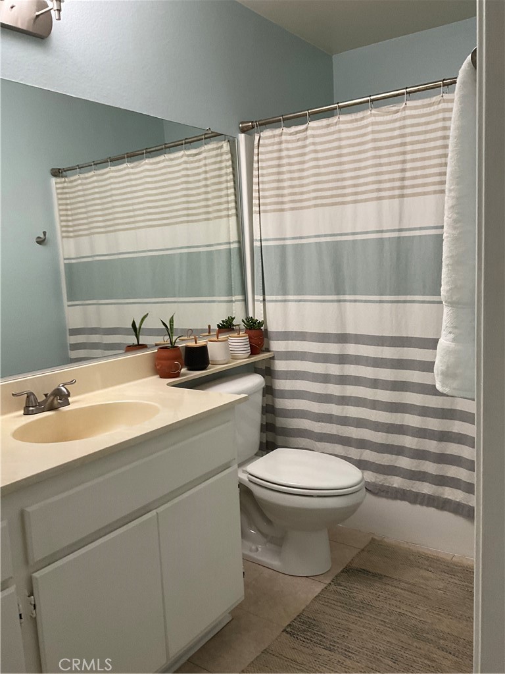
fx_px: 564
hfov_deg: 48.2
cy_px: 337
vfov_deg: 61.7
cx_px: 252
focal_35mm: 29
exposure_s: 1/60
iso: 100
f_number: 1.8
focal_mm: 3
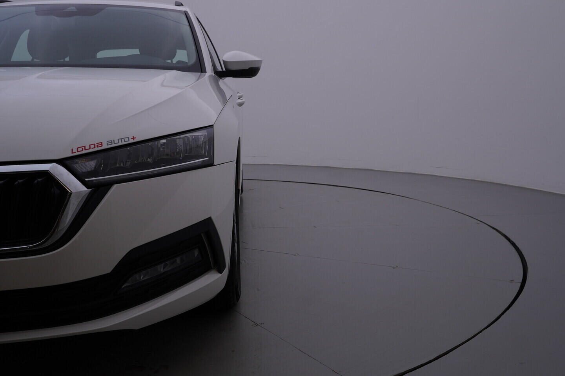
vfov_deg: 36.9
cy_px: 188
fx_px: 565
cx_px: 282
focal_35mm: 36
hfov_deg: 53.1
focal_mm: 24
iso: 125
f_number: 5.6
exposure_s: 1/160
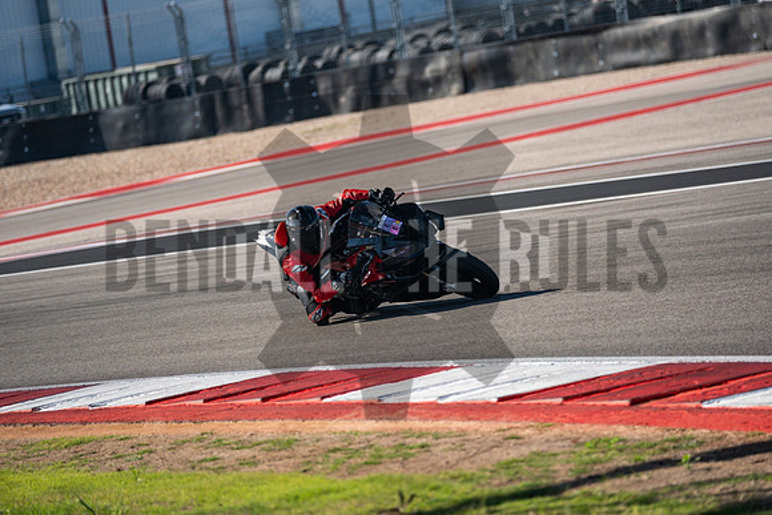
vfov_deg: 6.5
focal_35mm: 210
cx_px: 386
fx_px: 4504
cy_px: 258
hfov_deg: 9.8
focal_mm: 140
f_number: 2.8
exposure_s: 1/2500
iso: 640
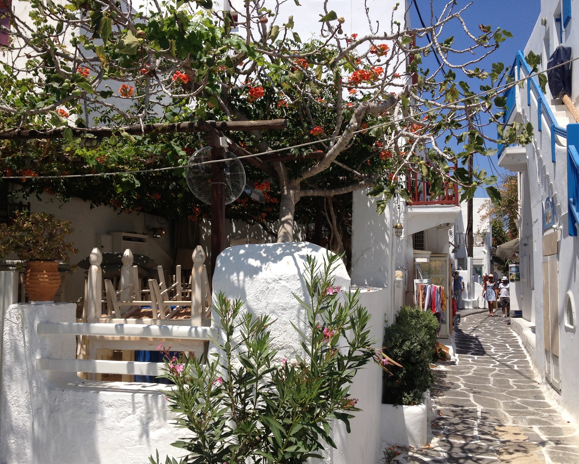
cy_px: 234
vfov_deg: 40.1
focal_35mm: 37
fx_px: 634
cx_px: 287
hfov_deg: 49.1
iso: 50
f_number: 2.4
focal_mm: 4.28
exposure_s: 1/1972
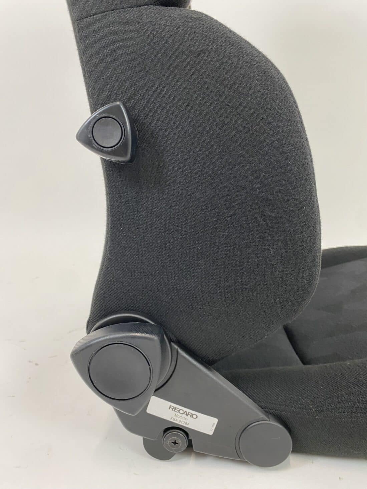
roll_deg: +0.1
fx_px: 368
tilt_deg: -11.7
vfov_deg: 67.3
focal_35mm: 26
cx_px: 184
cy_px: 244
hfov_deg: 53.1
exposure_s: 1/50
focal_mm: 4.25
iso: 100
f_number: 1.8
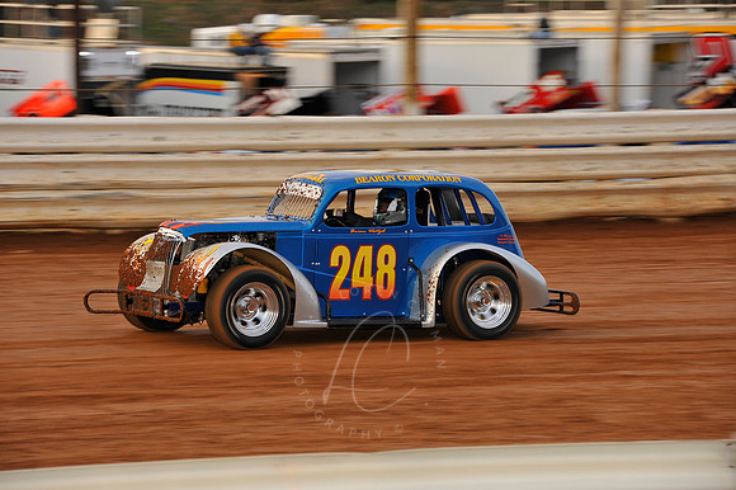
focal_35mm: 200
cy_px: 245
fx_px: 4086
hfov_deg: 10.3
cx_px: 368
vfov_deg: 6.9
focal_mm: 200
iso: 500
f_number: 10
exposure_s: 1/250
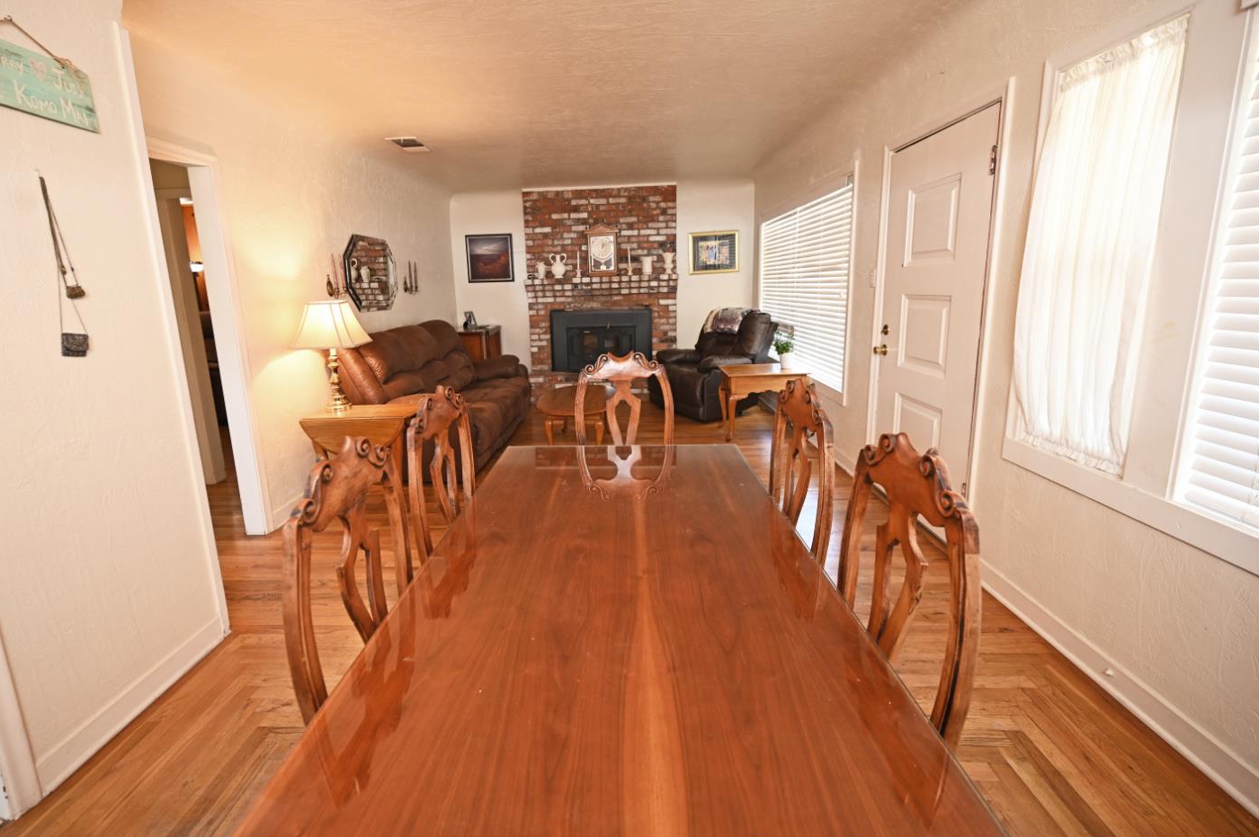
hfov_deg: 100.3
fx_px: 524
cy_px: 390
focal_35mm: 15
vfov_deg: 77.1
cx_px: 590
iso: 1000
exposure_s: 1/60
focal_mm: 14
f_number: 4
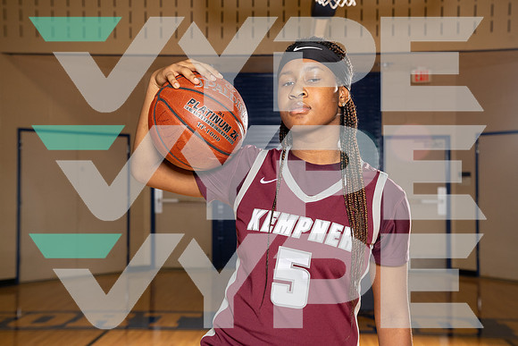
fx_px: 720
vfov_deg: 27.0
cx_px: 259
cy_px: 173
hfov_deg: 39.6
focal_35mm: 50
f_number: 5.6
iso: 640
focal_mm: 50
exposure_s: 1/250
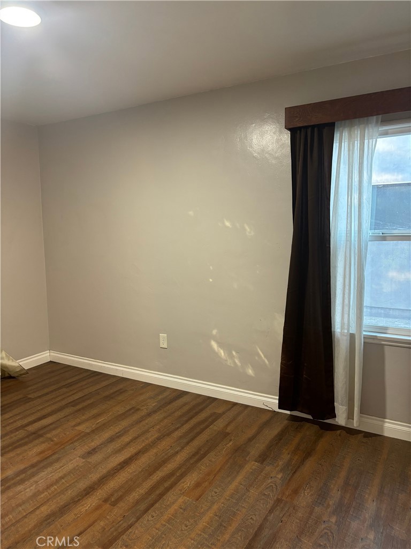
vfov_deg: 67.3
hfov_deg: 53.1
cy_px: 274
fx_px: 412
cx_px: 206
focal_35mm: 26
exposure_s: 1/60
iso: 200
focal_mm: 5.96
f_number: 1.6
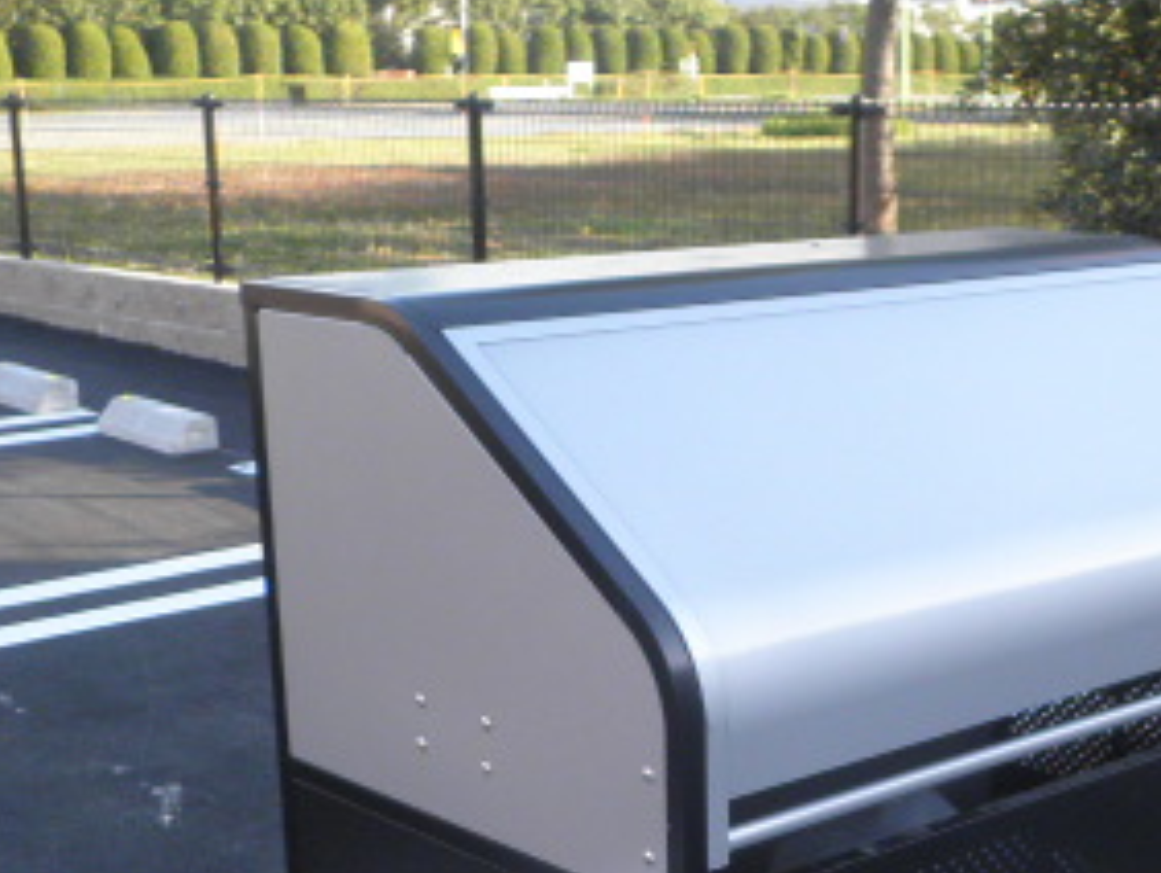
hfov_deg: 32.4
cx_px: 774
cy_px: 774
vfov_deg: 24.2
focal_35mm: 59
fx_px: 1981
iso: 64
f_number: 2.8
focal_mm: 4.7
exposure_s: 1/160
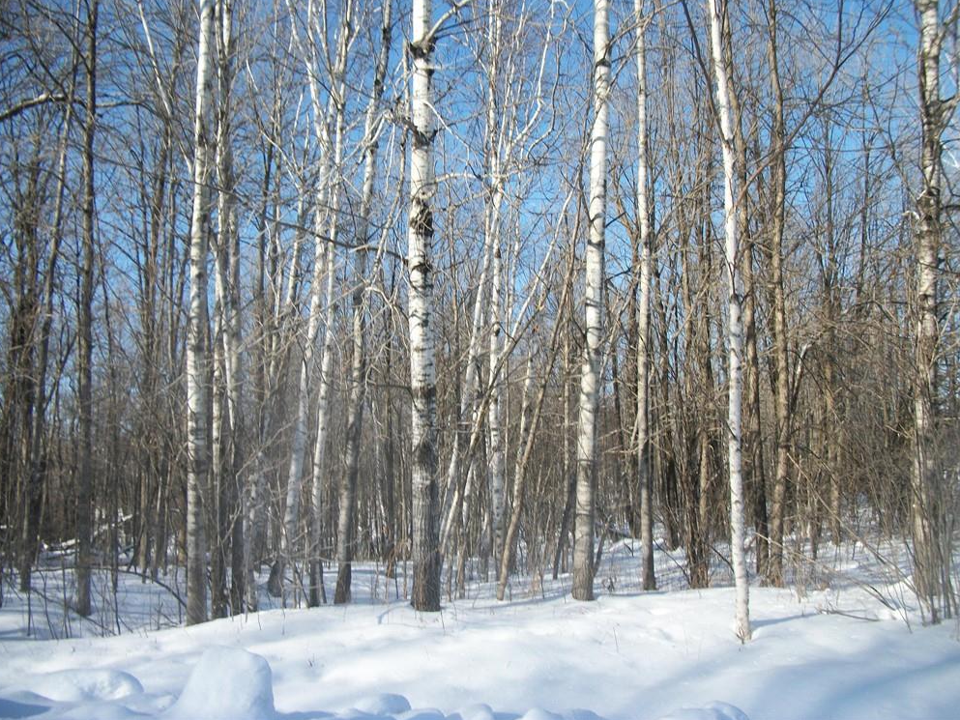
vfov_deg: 43.0
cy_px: 352
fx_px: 915
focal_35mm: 33
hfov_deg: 55.3
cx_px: 481
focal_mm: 5.7
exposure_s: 1/125
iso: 80
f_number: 8.8
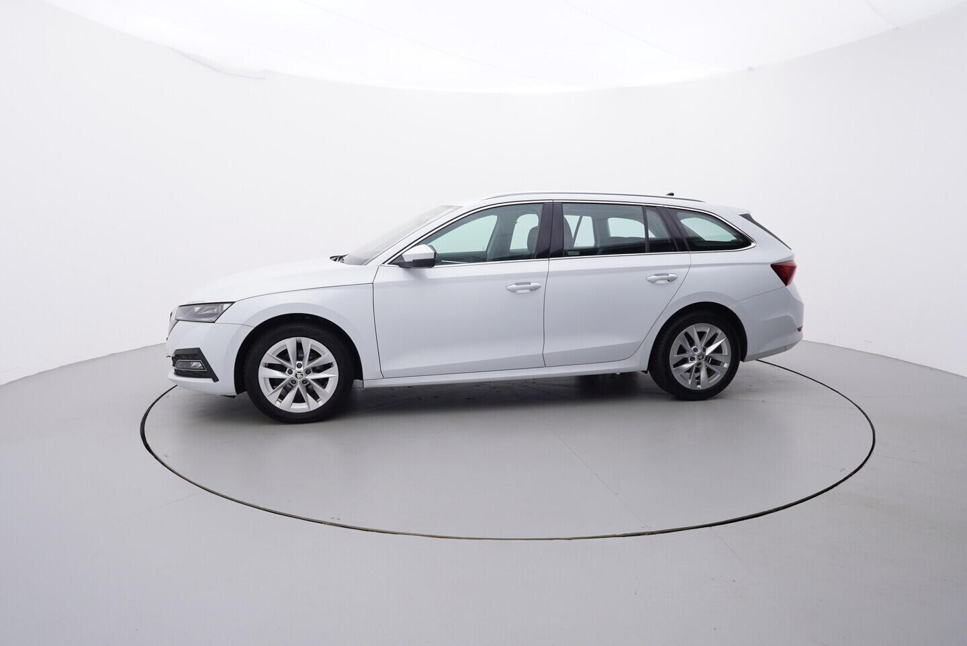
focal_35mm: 22
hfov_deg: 77.3
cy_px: 323
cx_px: 484
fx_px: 605
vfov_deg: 56.2
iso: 200
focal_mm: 15
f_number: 5
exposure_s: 1/80
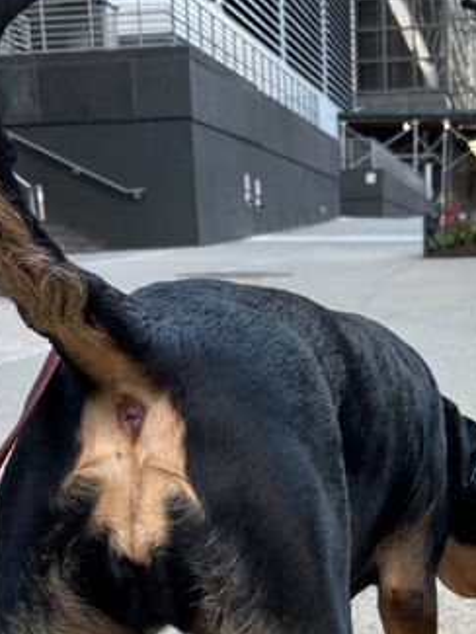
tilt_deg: -16.0
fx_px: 1081
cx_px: 353
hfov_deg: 24.6
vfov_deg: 31.1
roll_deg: +0.3
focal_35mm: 59
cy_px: 577
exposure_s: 1/121
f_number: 1.78
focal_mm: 6.86
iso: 80
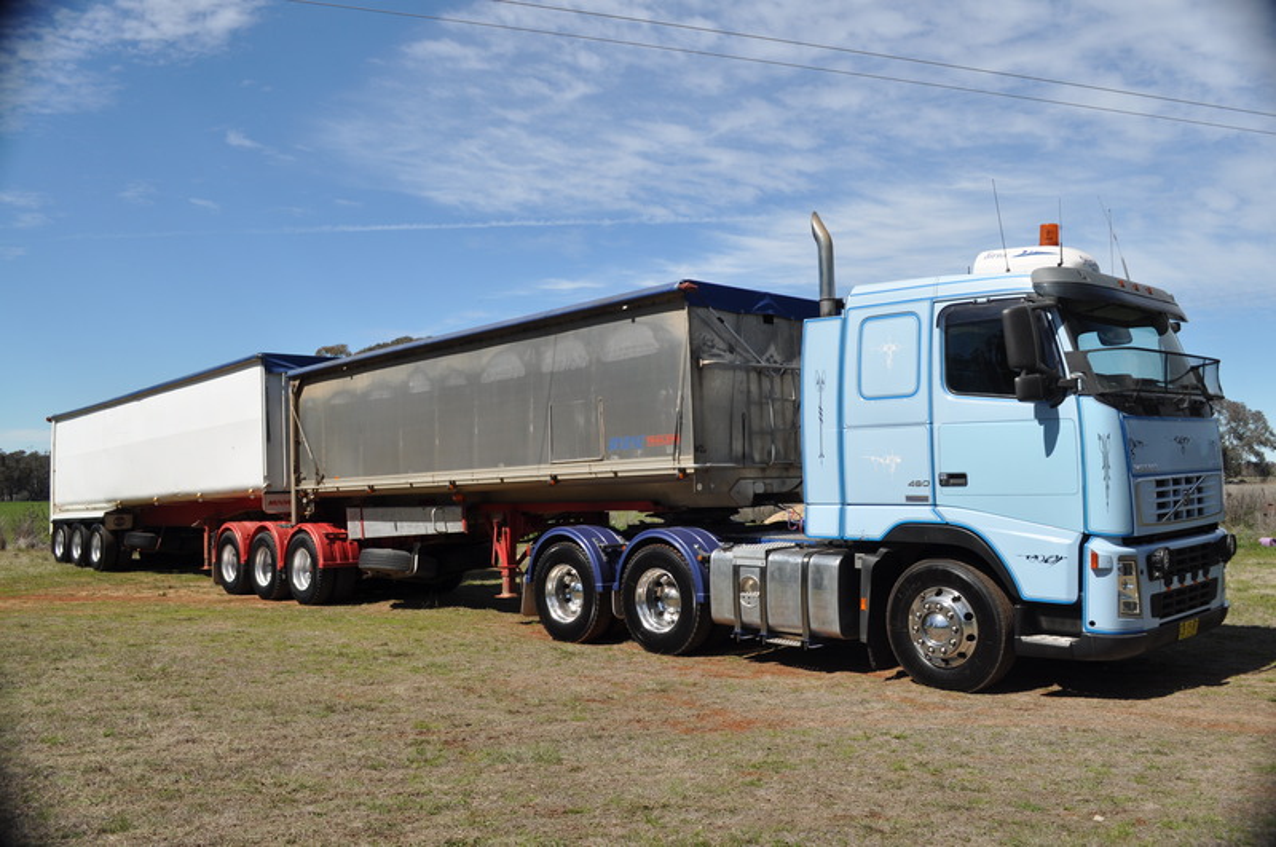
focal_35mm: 30
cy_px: 424
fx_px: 1062
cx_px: 638
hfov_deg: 62.0
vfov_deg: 43.5
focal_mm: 20
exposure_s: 1/250
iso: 200
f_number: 8
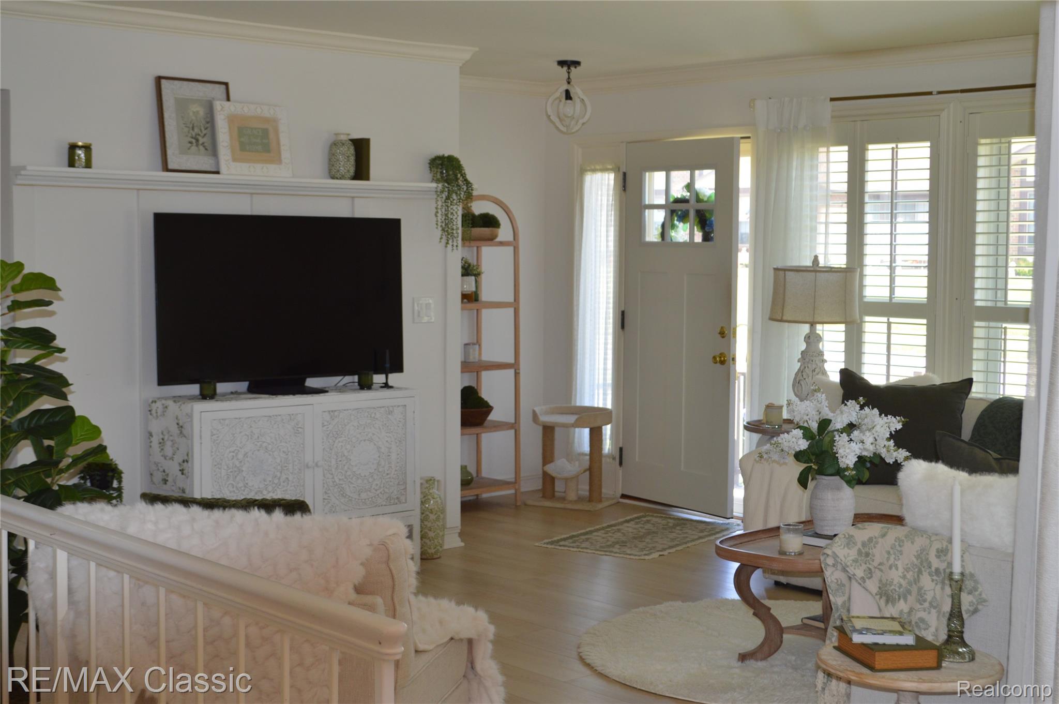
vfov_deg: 26.4
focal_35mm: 51
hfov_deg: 38.9
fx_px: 1499
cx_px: 530
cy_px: 352
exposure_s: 1/100
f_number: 5
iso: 400
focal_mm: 34
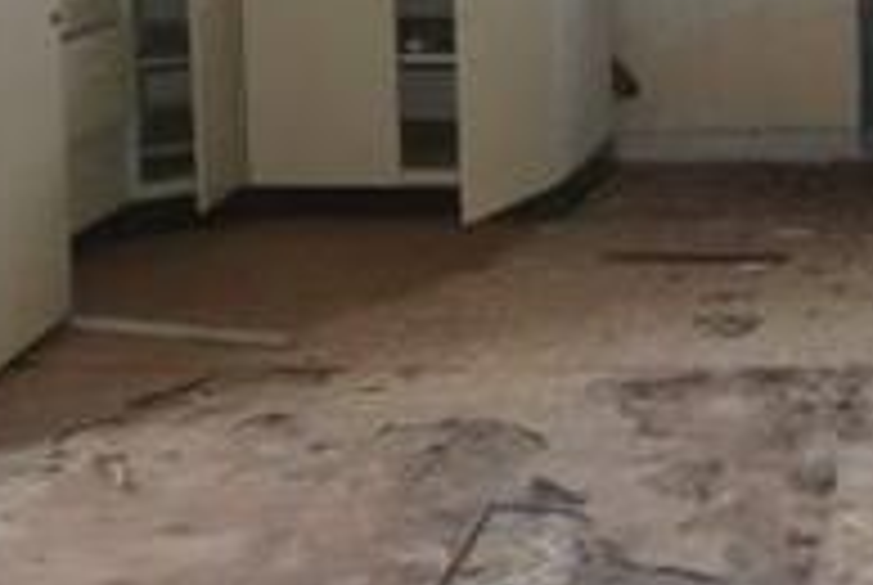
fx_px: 1919
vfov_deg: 16.4
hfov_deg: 23.2
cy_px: -173
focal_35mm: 79
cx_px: 1089
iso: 1250
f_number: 4
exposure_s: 1/160
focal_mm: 10
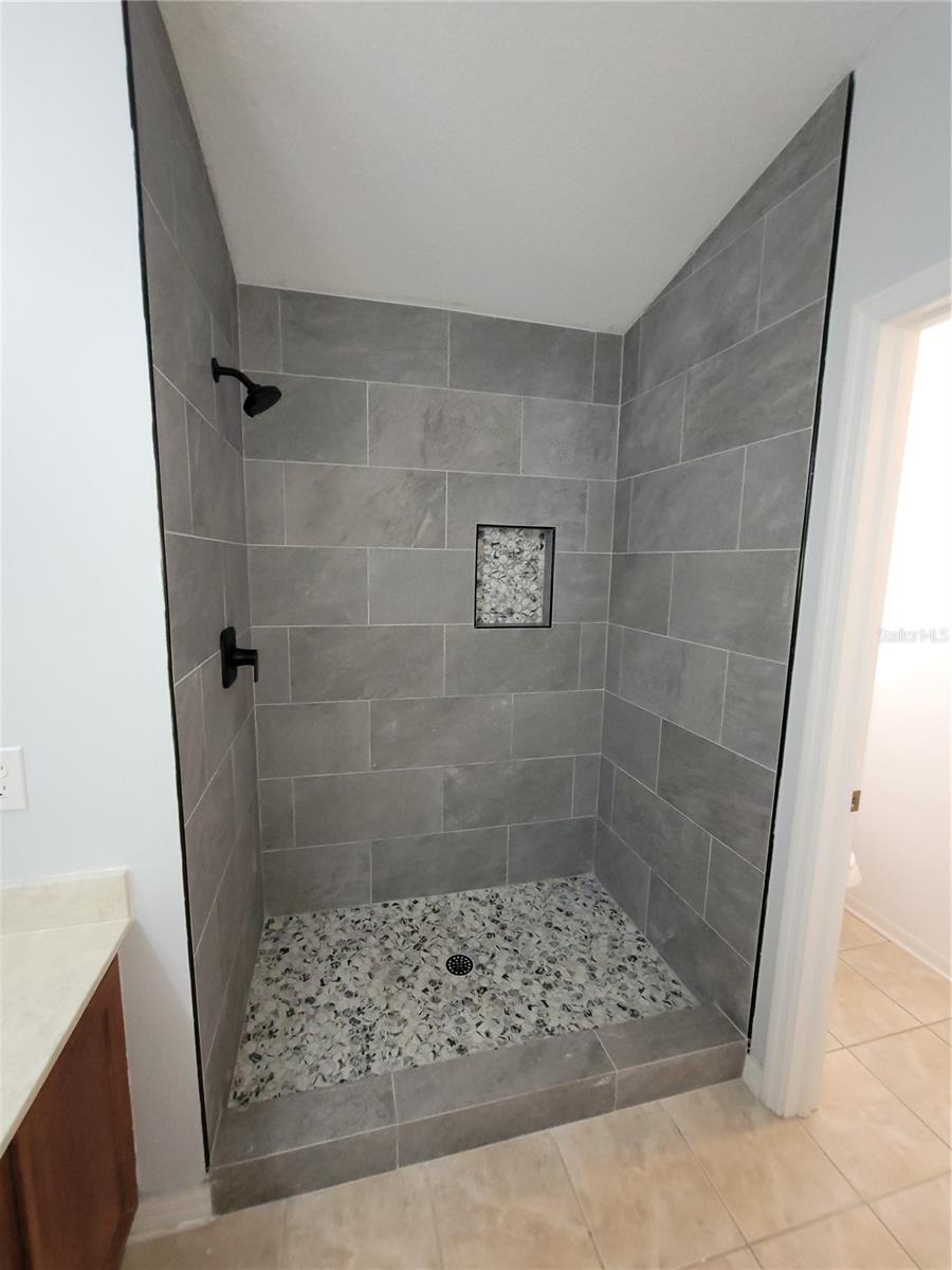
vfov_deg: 106.2
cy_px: 635
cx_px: 476
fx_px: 477
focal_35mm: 13
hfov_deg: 89.9
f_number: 2.2
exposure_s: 1/40
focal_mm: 2.2
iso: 320
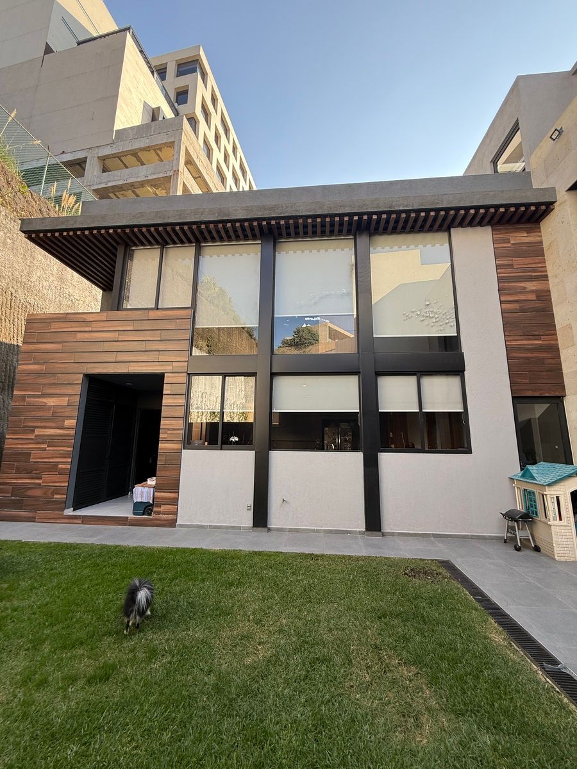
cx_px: 288
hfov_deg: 85.7
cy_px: 384
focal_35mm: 14
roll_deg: -0.7
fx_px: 311
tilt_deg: +10.7
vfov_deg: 102.1
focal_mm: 2.22
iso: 50
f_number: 2.2
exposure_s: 1/175
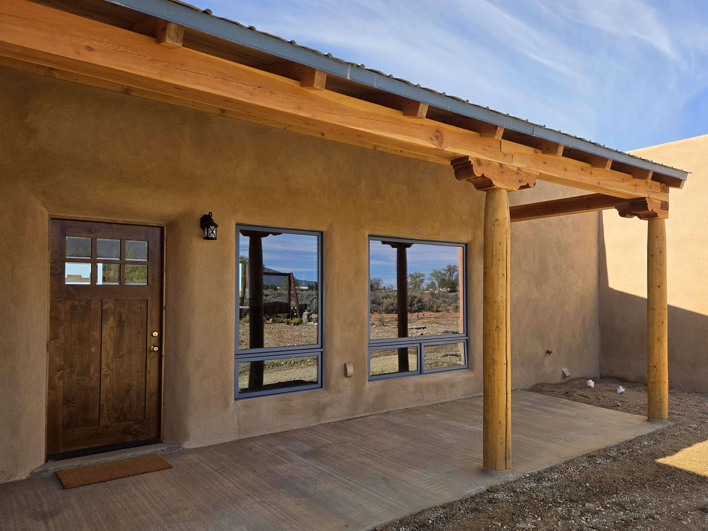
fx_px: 532
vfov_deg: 53.0
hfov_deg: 67.1
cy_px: 288
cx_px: 390
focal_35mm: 26
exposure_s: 1/3211
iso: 80
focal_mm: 5.4
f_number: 1.8
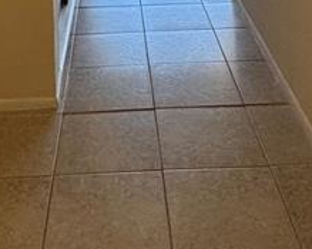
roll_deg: +0.5
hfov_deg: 29.5
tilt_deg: -3.9
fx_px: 591
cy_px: -185
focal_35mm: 64
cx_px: 131
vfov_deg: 18.9
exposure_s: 1/120
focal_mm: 2.22
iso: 160
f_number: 2.2
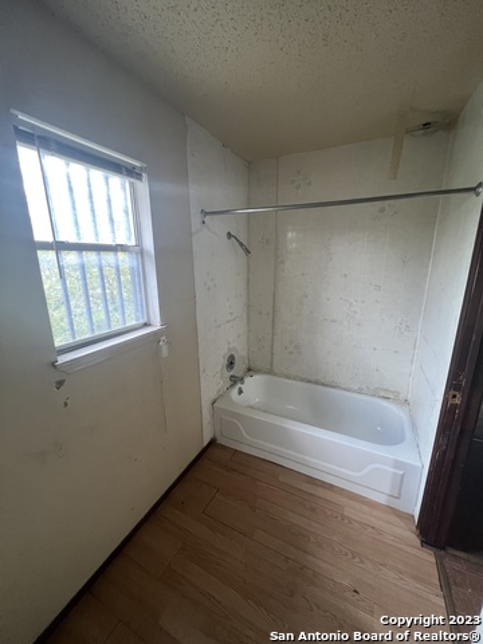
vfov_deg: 106.2
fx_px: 242
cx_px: 242
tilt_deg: -14.2
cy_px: 322
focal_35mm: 13
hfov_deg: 89.9
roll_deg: +1.6
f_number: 1.8
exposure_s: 1/60
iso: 320
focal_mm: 1.57
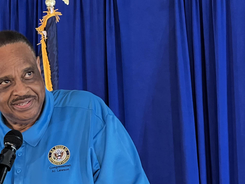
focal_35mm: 161
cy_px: 139
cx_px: 47
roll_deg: +1.6
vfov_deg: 9.2
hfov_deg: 12.2
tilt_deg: +9.5
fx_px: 1140
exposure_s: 1/30
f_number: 2.8
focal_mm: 9
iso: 640
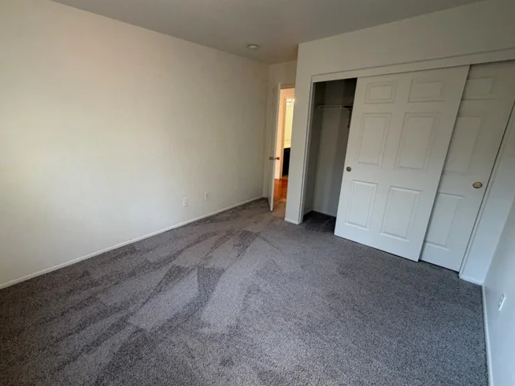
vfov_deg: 78.1
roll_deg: +1.0
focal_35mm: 16
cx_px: 235
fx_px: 238
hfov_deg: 94.3
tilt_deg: -15.1
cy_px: 191
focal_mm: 2.22
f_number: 2.2
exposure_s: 1/120
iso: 250
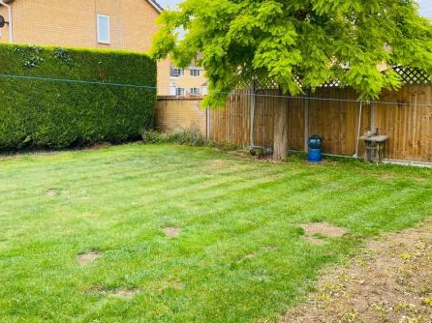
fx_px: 424
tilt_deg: -6.1
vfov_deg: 41.7
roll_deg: +0.3
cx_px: 194
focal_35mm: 34
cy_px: 143
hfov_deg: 53.9
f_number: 1.8
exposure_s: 1/344
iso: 32
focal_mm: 4.25
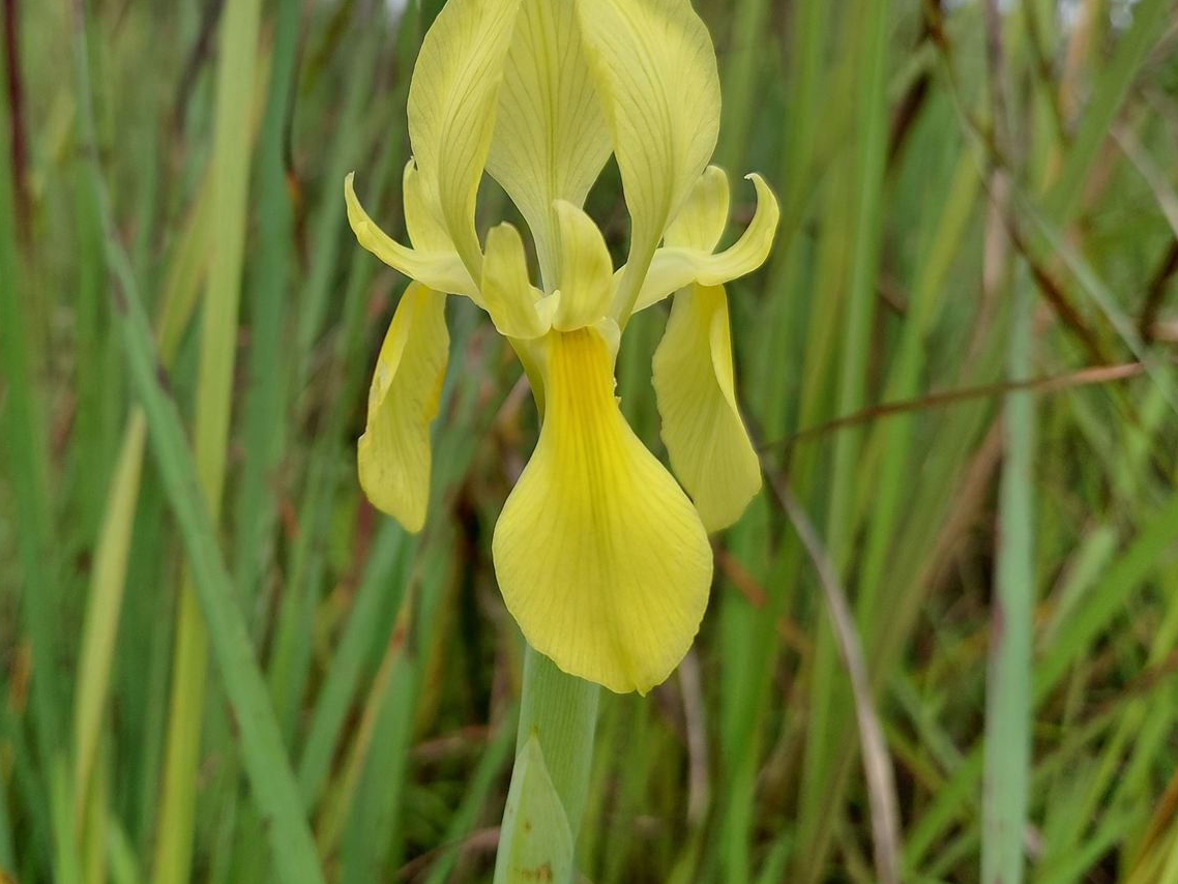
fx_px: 1089
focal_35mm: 32
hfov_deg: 56.4
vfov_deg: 43.9
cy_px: 351
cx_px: 477
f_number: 1.8
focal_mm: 4.69
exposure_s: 1/2153
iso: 50
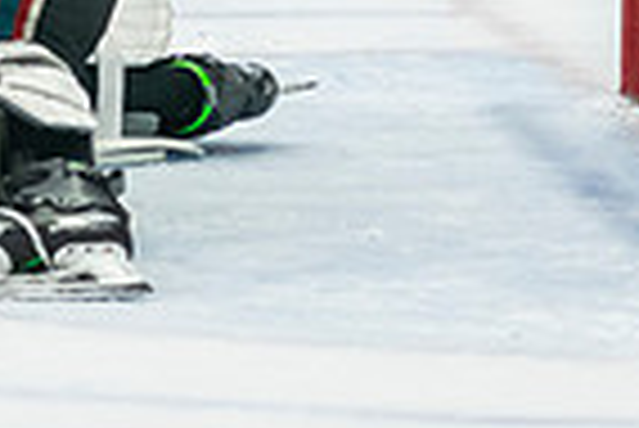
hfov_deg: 3.3
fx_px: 11069
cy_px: -457
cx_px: -536
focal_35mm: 623
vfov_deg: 2.2
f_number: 3.2
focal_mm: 92
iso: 1600
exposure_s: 1/1000
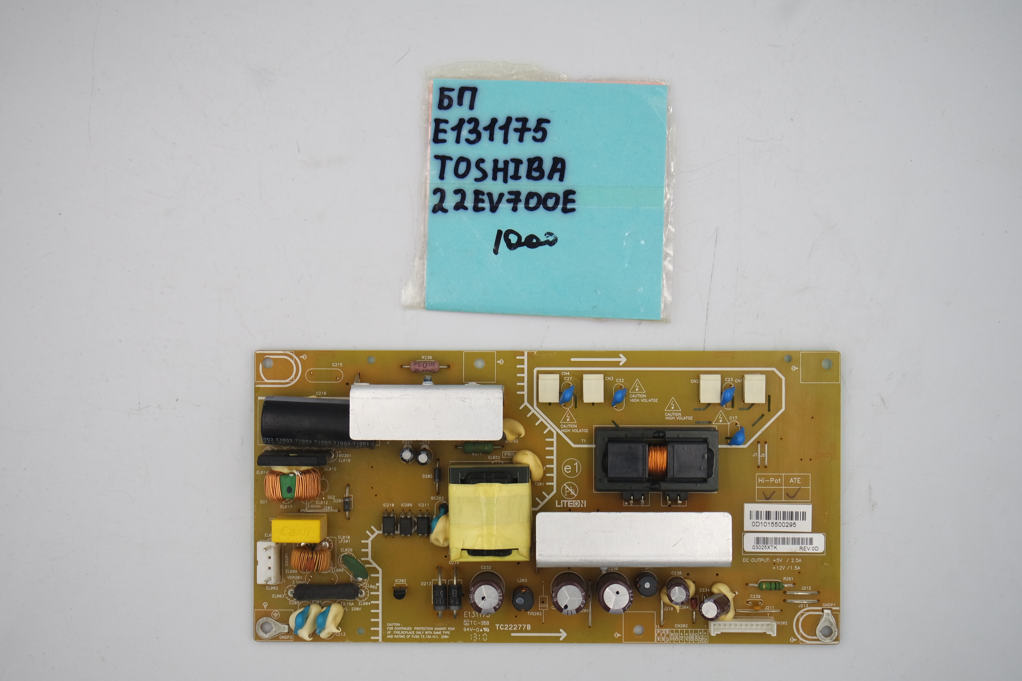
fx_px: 1363
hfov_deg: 41.1
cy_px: 340
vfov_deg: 28.1
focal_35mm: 48
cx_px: 511
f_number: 5.6
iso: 160
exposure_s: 1/125
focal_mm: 18
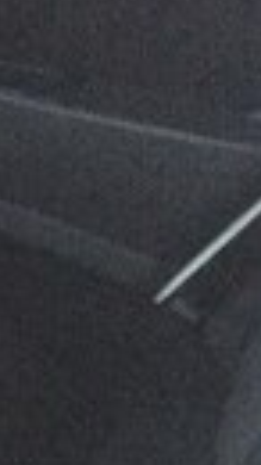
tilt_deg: -41.9
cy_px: 744
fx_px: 1491
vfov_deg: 15.9
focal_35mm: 121
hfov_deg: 9.0
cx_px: -379
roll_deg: +4.1
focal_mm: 4.15
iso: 640
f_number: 2.2
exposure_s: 1/17
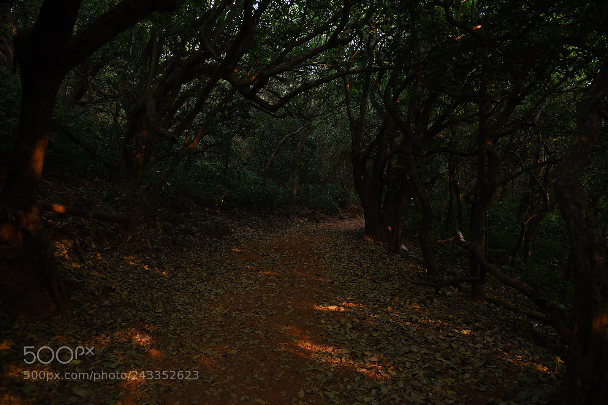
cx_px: 304
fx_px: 405
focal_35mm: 24
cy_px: 202
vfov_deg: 53.1
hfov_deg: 73.8
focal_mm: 24
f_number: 5
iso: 1000
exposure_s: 1/200
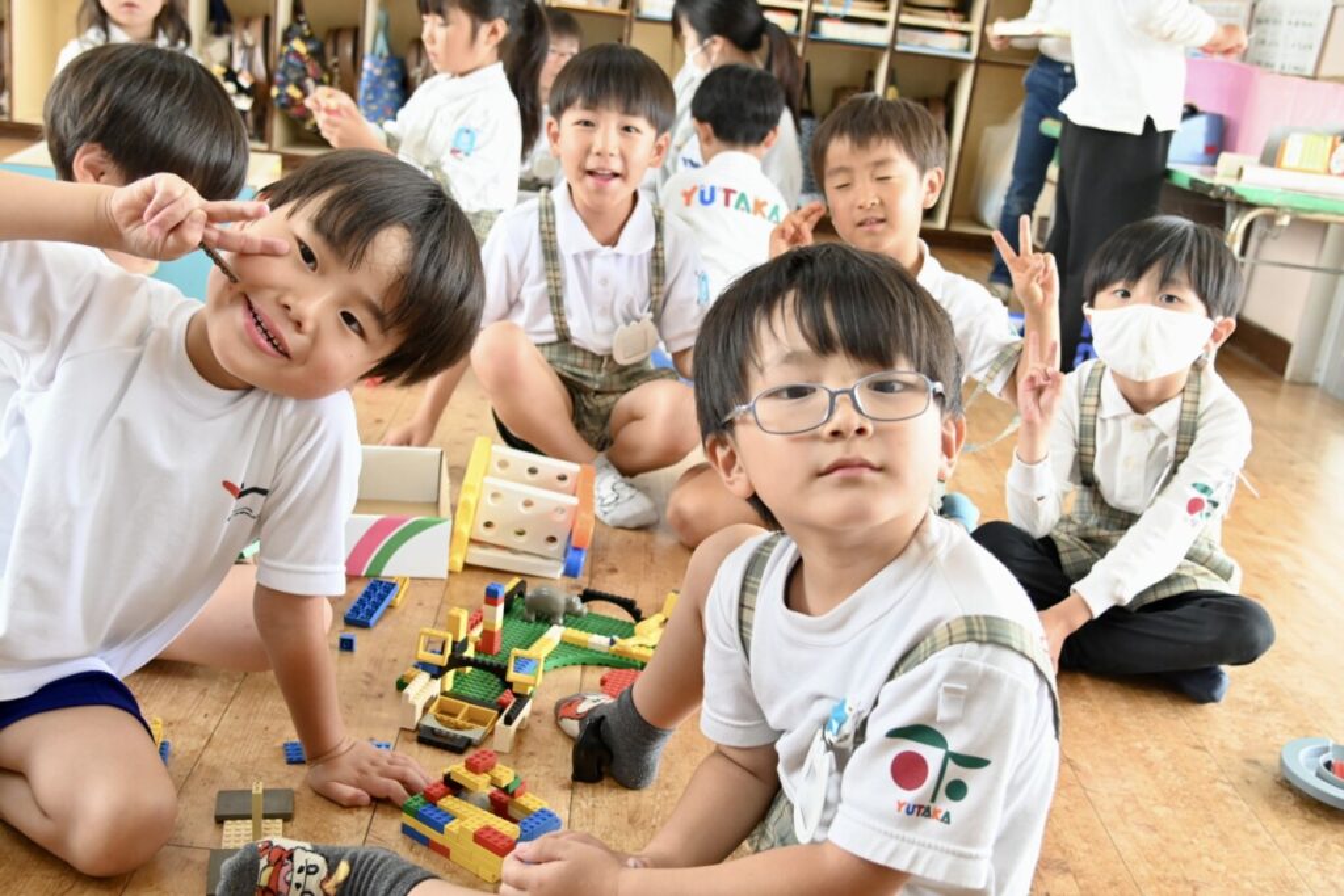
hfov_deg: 53.1
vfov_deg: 36.9
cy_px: 448
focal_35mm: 36
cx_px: 672
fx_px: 1344
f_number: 4
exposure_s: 1/125
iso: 1100
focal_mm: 24
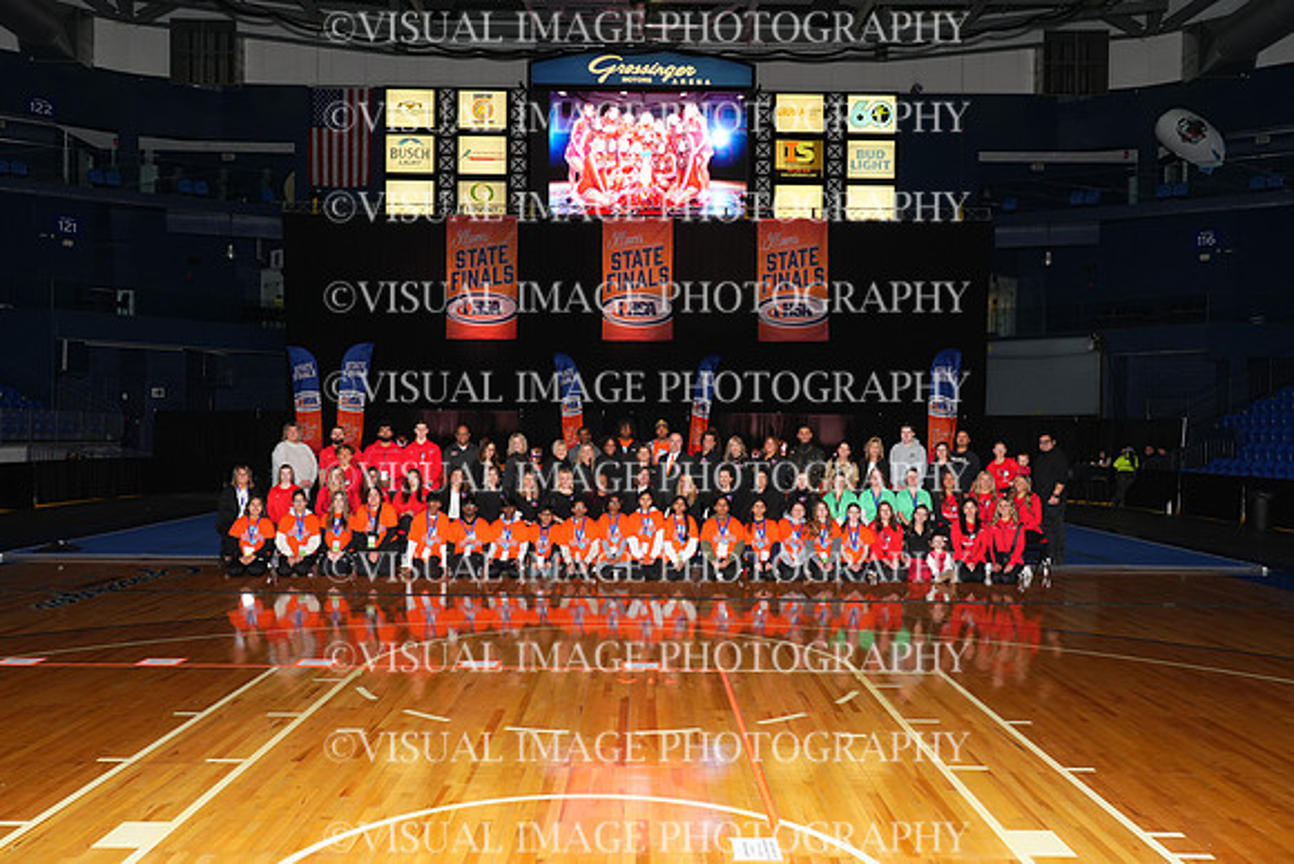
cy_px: 432
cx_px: 647
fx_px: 1079
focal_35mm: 30
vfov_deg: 43.6
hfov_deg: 61.9
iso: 1000
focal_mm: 30
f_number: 8
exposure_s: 1/80
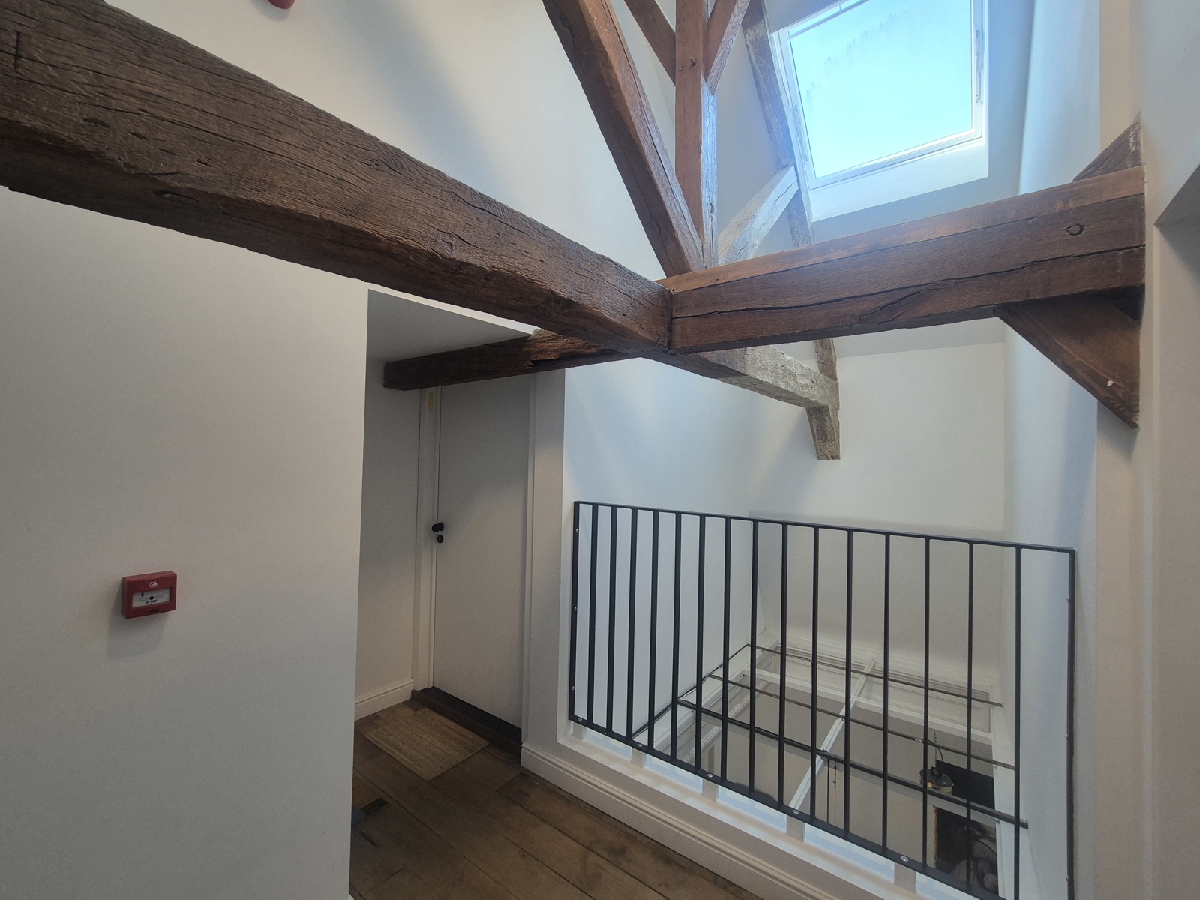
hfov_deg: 106.2
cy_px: 450
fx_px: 451
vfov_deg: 89.9
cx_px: 600
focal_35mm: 13
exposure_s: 1/50
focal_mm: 2.2
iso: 160
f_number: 2.2
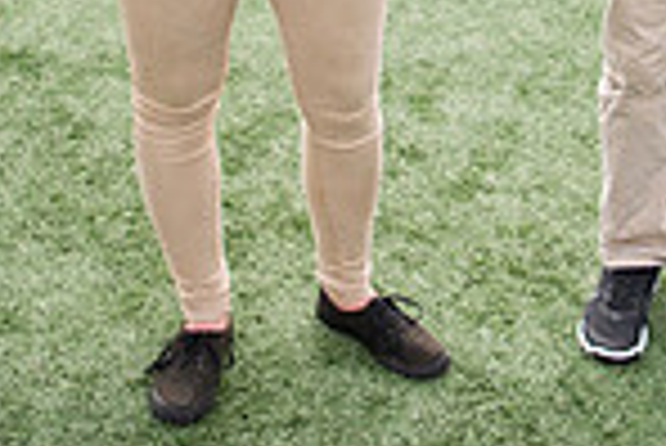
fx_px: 1741
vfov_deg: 13.4
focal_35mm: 94
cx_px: 639
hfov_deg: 21.0
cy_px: -295
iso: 400
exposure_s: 1/2000
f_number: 2.8
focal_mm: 24
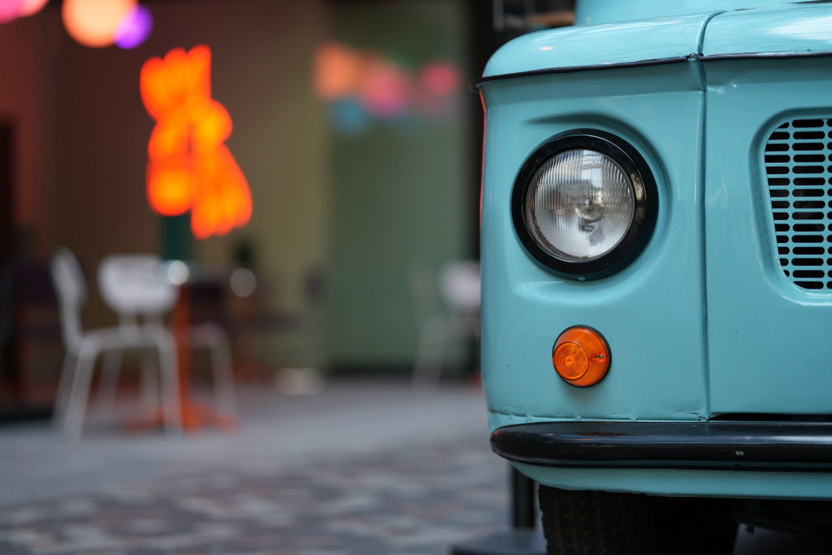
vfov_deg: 16.1
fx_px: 1964
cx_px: 416
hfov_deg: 23.9
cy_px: 278
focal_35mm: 85
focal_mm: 85
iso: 100
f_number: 1.4
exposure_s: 1/160
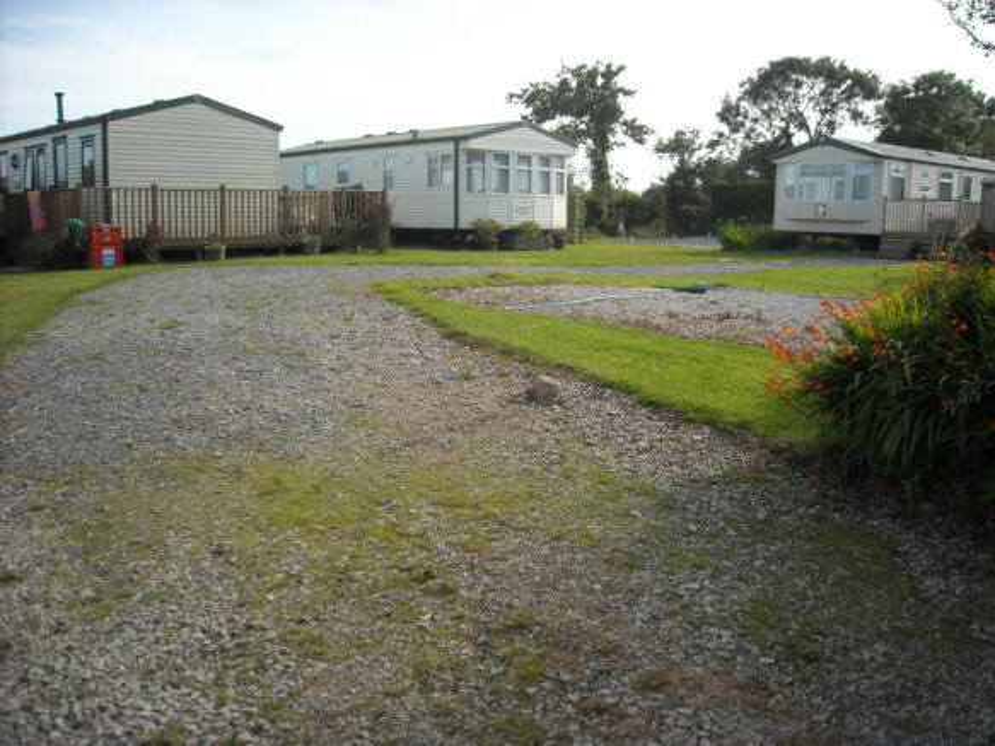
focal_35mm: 35
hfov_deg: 52.6
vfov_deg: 40.7
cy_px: 373
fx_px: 1006
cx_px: 498
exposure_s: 1/168
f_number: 5.6
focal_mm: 5.7
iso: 64
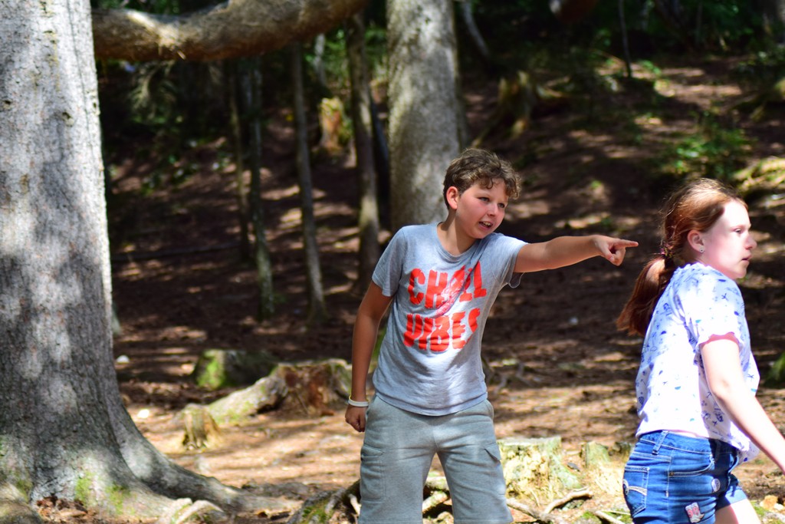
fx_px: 2290
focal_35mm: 105
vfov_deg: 13.0
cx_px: 392
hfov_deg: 19.5
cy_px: 262
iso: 160
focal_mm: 70
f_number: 4
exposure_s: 1/250
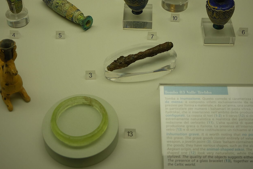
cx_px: 123
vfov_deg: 21.8
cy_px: 47
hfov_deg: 32.4
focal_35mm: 62
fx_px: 436
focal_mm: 21.1
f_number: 5
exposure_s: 1/30
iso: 250
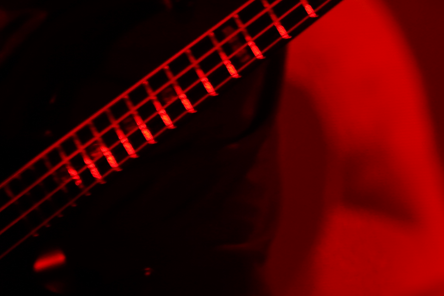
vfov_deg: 2.5
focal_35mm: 548
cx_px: -151
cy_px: -362
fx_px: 6756
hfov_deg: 3.8
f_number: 4
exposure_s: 1/125
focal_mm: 105
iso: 160
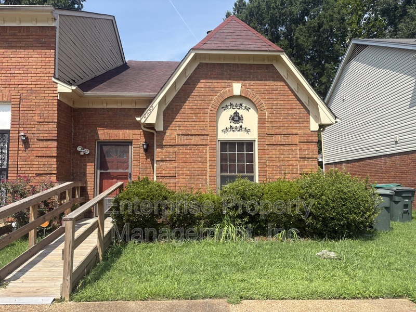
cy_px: 156
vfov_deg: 53.1
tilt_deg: +4.8
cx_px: 208
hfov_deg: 67.3
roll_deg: +0.8
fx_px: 312
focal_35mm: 26
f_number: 1.6
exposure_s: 1/2283
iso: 50
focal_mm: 5.96
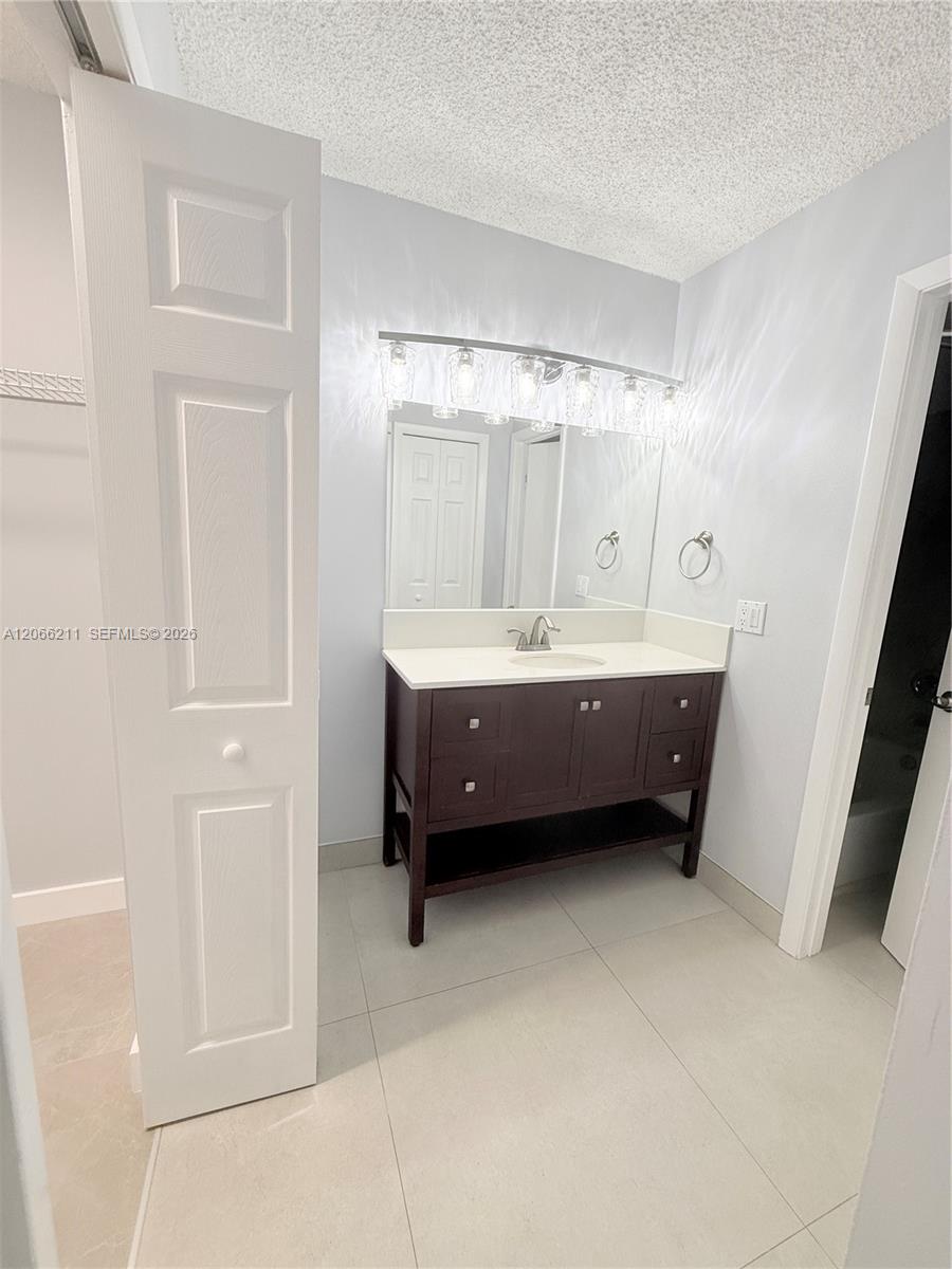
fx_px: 513
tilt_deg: -10.4
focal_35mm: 14
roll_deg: -2.6
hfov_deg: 85.7
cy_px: 634
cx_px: 476
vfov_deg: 102.1
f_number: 2.2
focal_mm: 2.22
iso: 64
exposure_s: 1/120
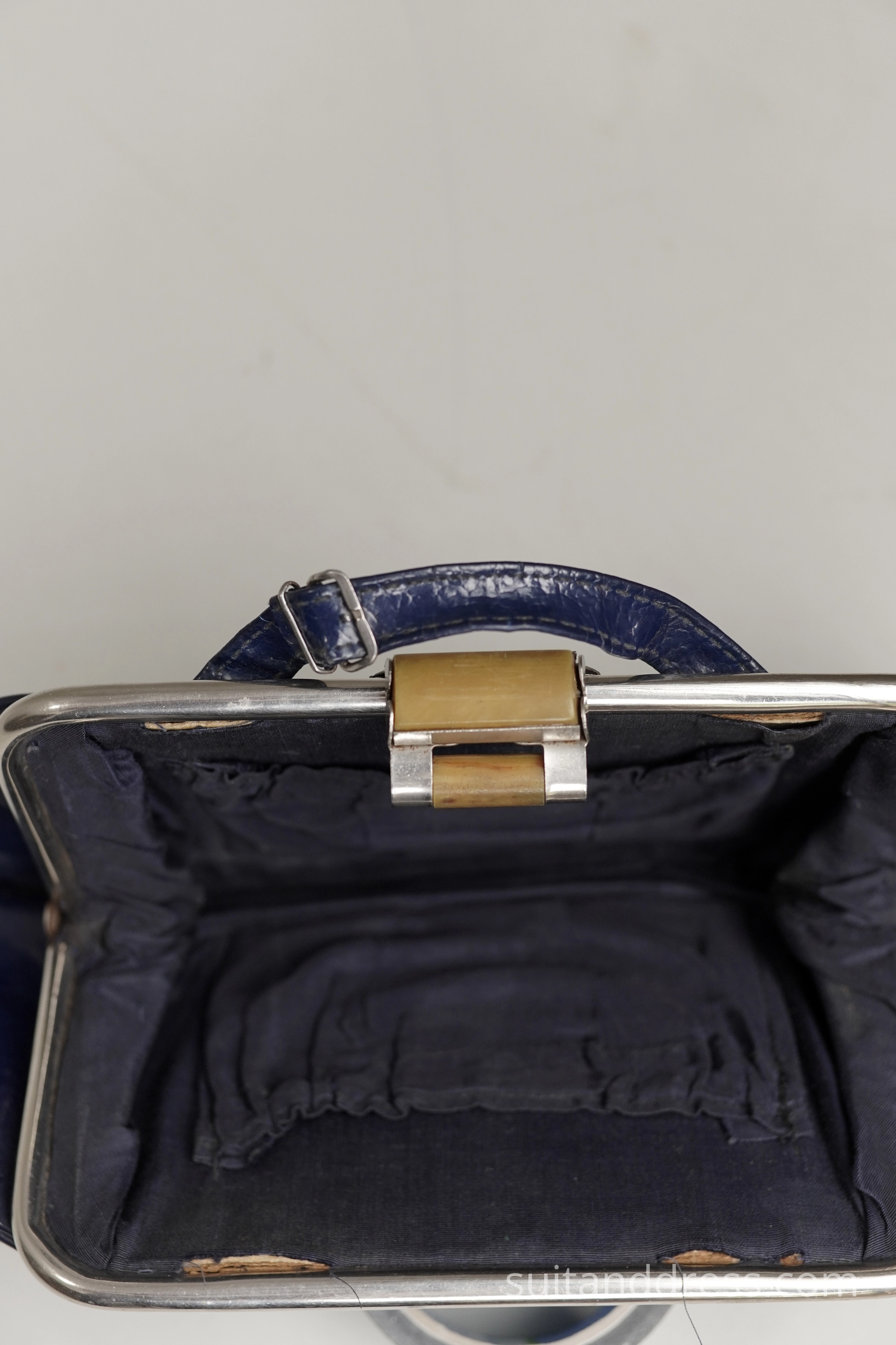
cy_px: 672
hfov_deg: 28.1
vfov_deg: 41.1
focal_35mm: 48
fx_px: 1792
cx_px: 448
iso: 400
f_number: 3.2
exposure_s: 1/100
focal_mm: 32
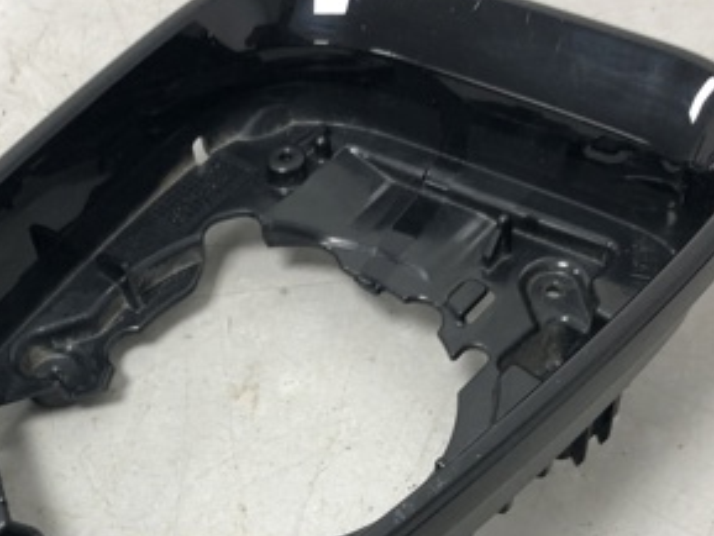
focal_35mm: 62
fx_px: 1279
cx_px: 259
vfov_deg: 23.3
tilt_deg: -57.6
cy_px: 442
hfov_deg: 31.0
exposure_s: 1/20
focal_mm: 4
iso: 40
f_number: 1.8
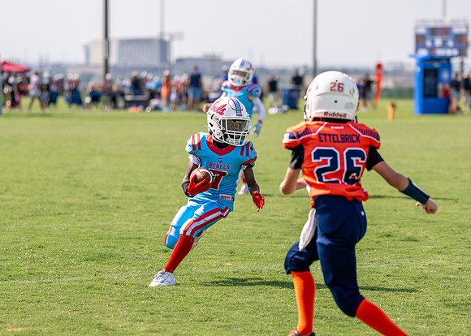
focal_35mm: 185
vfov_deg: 7.8
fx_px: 2474
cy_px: 177
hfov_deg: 10.9
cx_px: 242
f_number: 2.8
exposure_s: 1/2500
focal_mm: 117
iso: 125
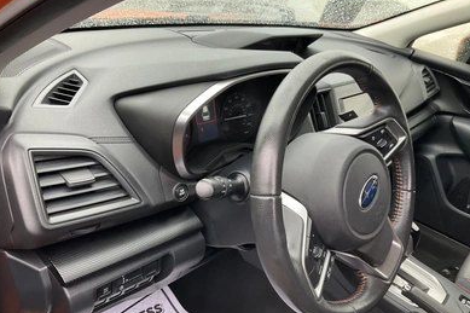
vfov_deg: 42.3
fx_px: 405
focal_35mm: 31
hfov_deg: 60.3
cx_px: 237
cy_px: 170
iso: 64
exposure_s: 1/109
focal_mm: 3
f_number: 1.8
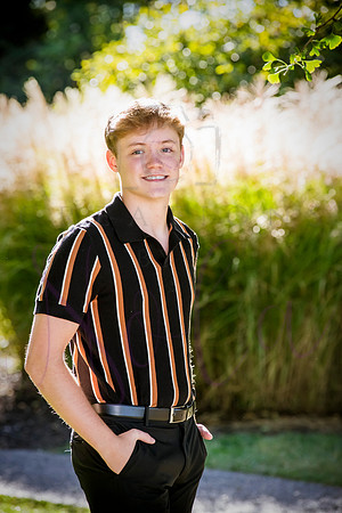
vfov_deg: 12.1
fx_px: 2422
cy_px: 256
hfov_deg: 8.1
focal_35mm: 170
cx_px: 171
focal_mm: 170
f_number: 7.1
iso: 800
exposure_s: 1/320
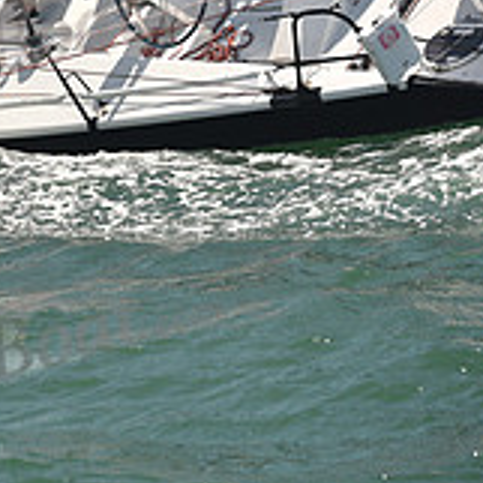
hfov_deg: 7.9
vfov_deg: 8.1
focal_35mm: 214
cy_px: -64
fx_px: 3378
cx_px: -354
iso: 250
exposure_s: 1/800
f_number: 4.5
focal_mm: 70
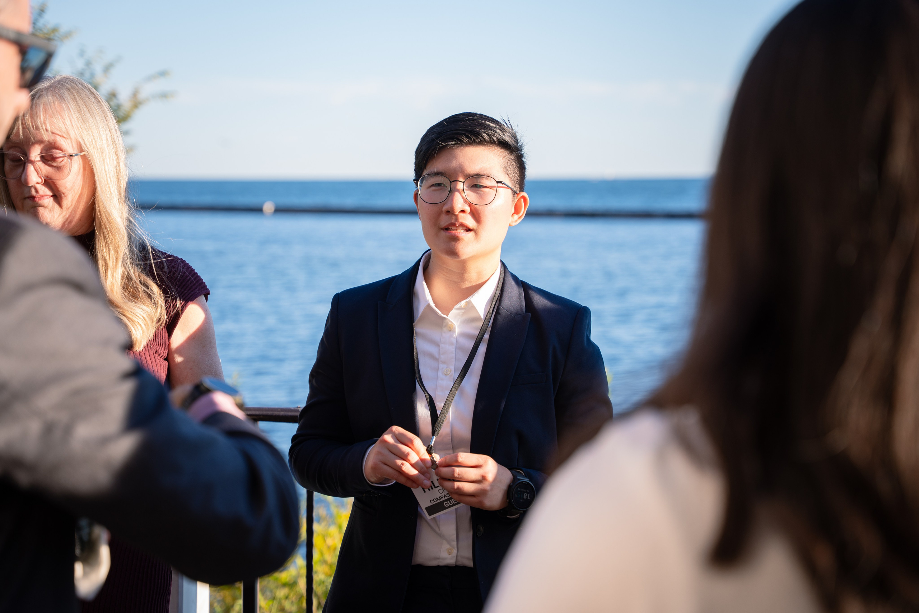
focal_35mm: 72
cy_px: 306
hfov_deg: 28.0
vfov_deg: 18.9
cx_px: 460
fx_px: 1842
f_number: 3.5
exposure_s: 1/320
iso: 100
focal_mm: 70
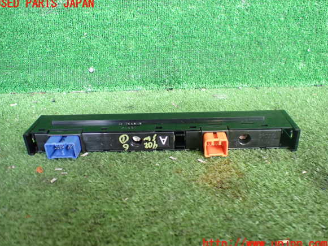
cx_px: 161
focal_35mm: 31
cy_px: 124
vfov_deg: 45.4
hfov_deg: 58.4
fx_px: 294
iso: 800
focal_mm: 5.4
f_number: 2.3
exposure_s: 1/125
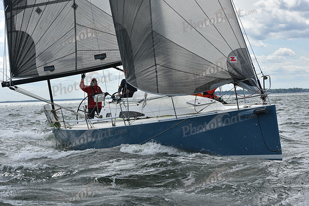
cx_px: 154
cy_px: 103
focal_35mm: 112
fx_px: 962
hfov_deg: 18.3
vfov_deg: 12.2
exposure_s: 1/1000
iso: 320
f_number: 9
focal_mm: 112
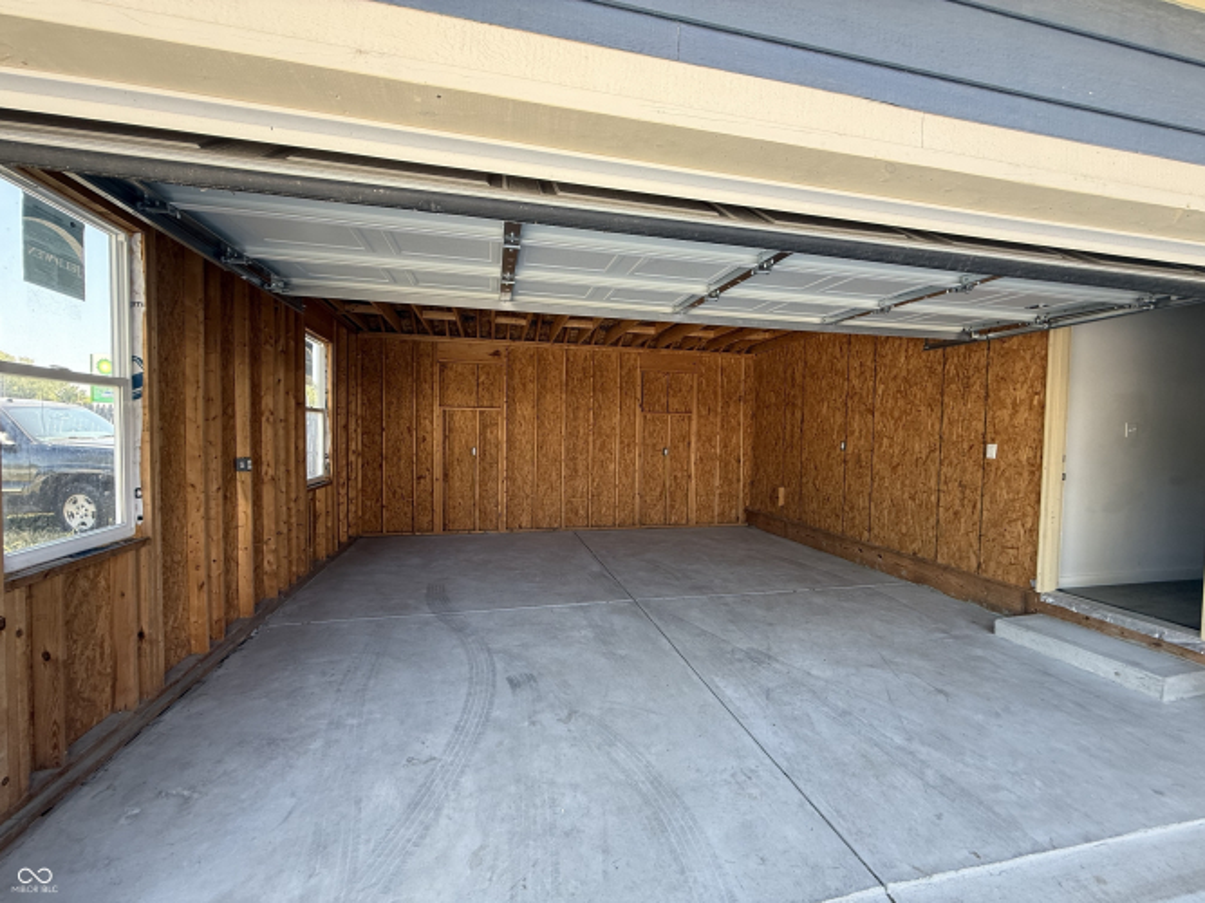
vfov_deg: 85.7
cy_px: 452
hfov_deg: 102.1
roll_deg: -0.9
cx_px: 602
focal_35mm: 14
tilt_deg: -2.2
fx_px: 487
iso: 100
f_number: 2.2
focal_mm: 2.22
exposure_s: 1/99
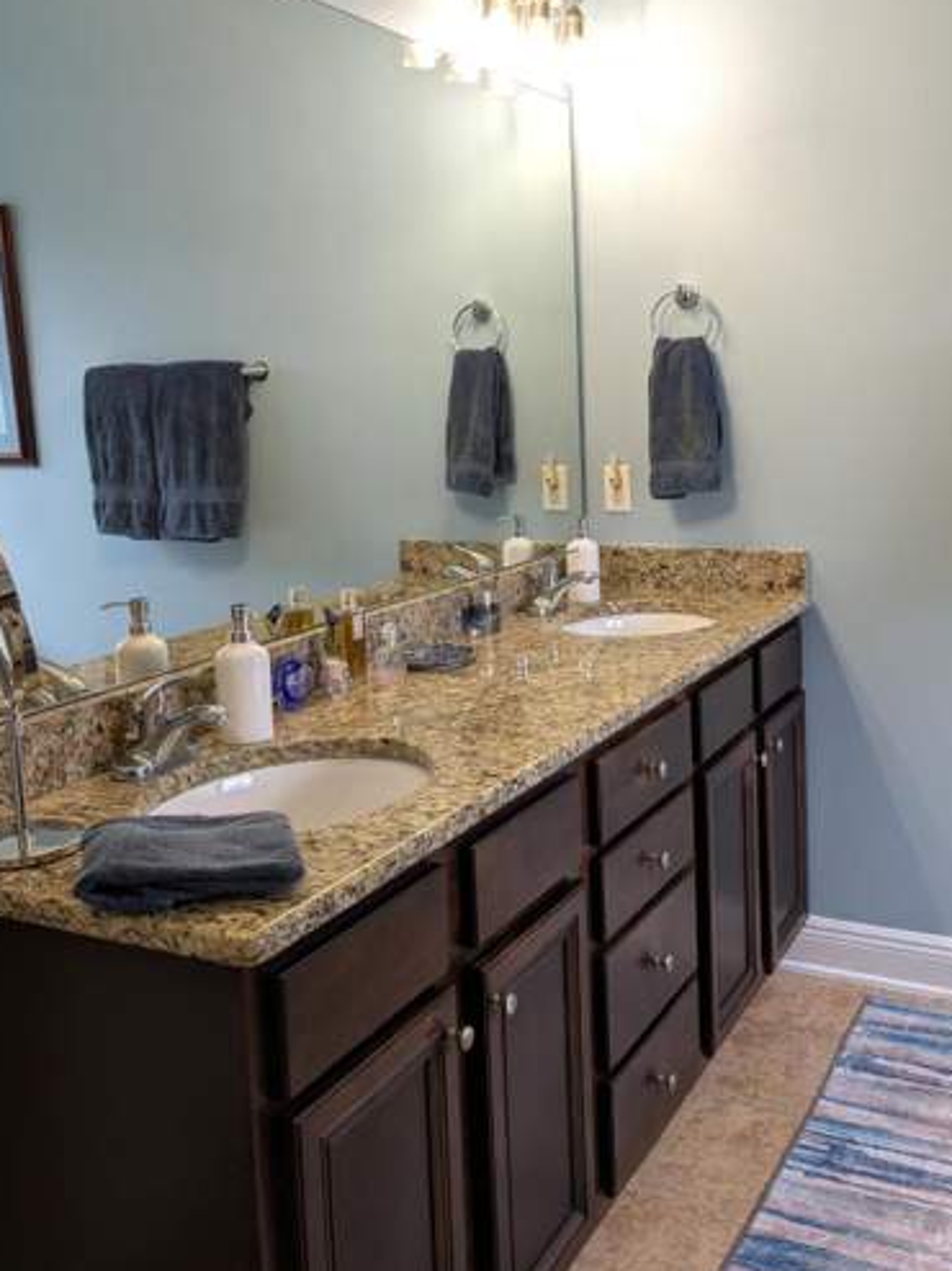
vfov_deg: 52.4
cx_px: 517
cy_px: 520
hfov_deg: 40.6
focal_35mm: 35
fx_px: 1285
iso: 49
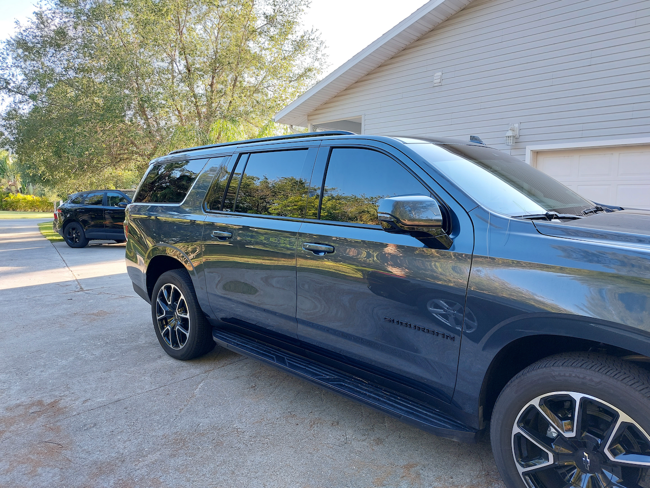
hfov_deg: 71.6
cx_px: 325
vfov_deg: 56.8
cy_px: 244
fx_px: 451
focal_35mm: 24
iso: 25
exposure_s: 1/60
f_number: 1.8
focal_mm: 5.23
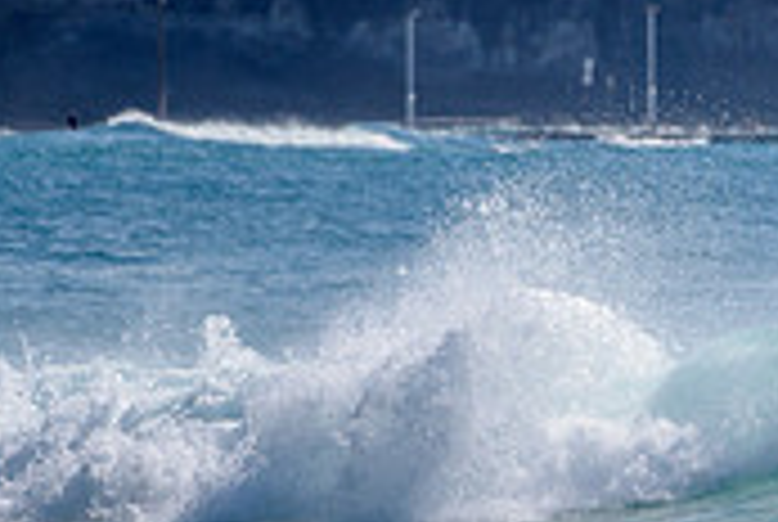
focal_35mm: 1394
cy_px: 334
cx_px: 1427
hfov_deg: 1.5
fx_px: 30177
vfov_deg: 1.0
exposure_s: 1/2000
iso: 110
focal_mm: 340
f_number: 5.6
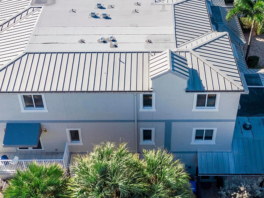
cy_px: 34
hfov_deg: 38.1
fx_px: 381
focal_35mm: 50
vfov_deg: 28.4
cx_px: 153
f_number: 2.8
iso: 100
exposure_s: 1/1000
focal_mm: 4.39
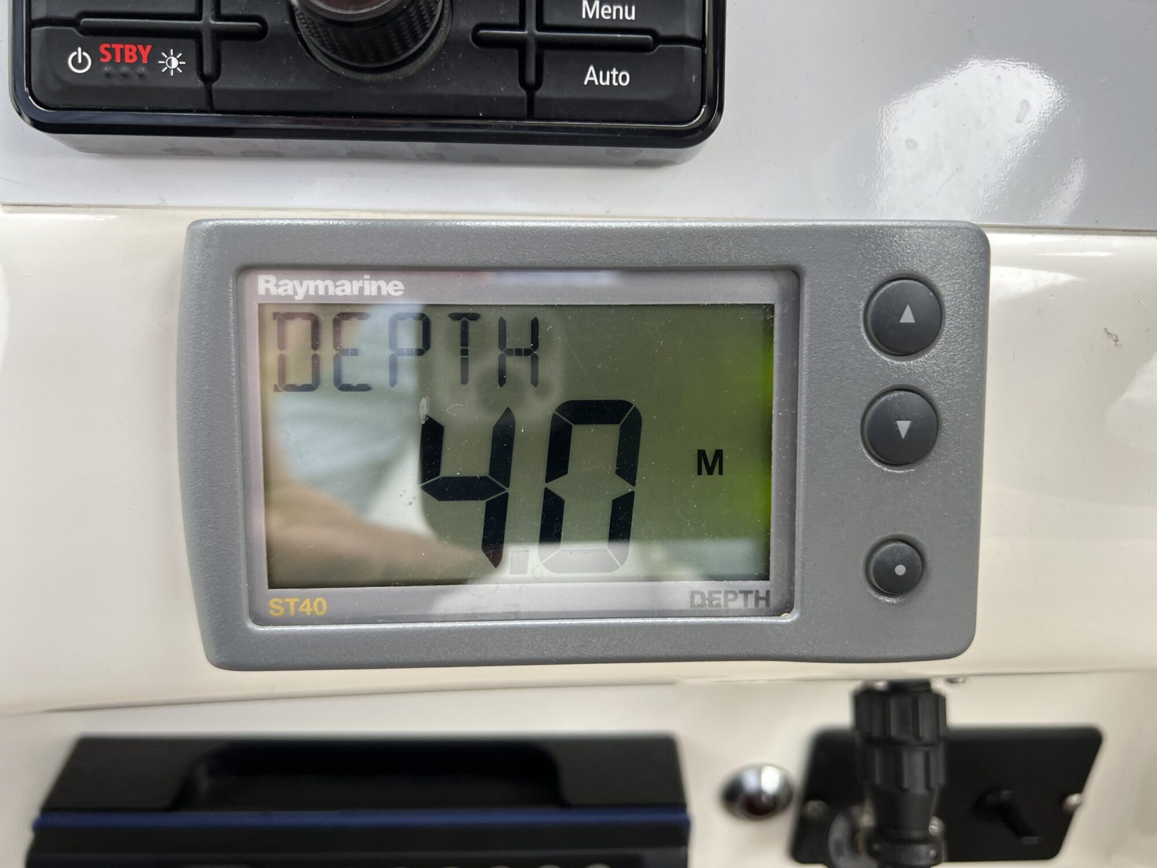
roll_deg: -4.0
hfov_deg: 67.3
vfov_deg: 53.1
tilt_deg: -26.6
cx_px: 578
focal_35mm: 26
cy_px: 434
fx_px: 869
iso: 80
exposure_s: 1/121
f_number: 1.5
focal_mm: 5.7
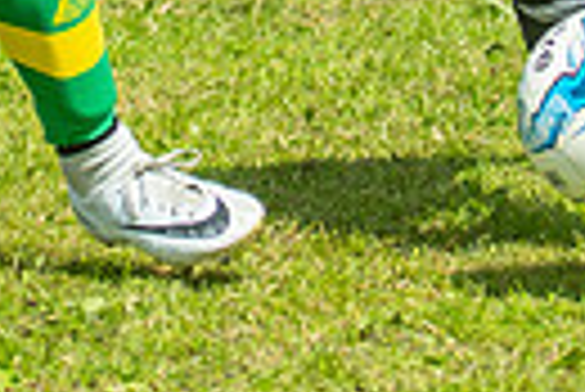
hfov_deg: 2.7
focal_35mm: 750
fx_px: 12201
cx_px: 107
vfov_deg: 1.8
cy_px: -397
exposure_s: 1/3200
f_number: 3.2
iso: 250
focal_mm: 95
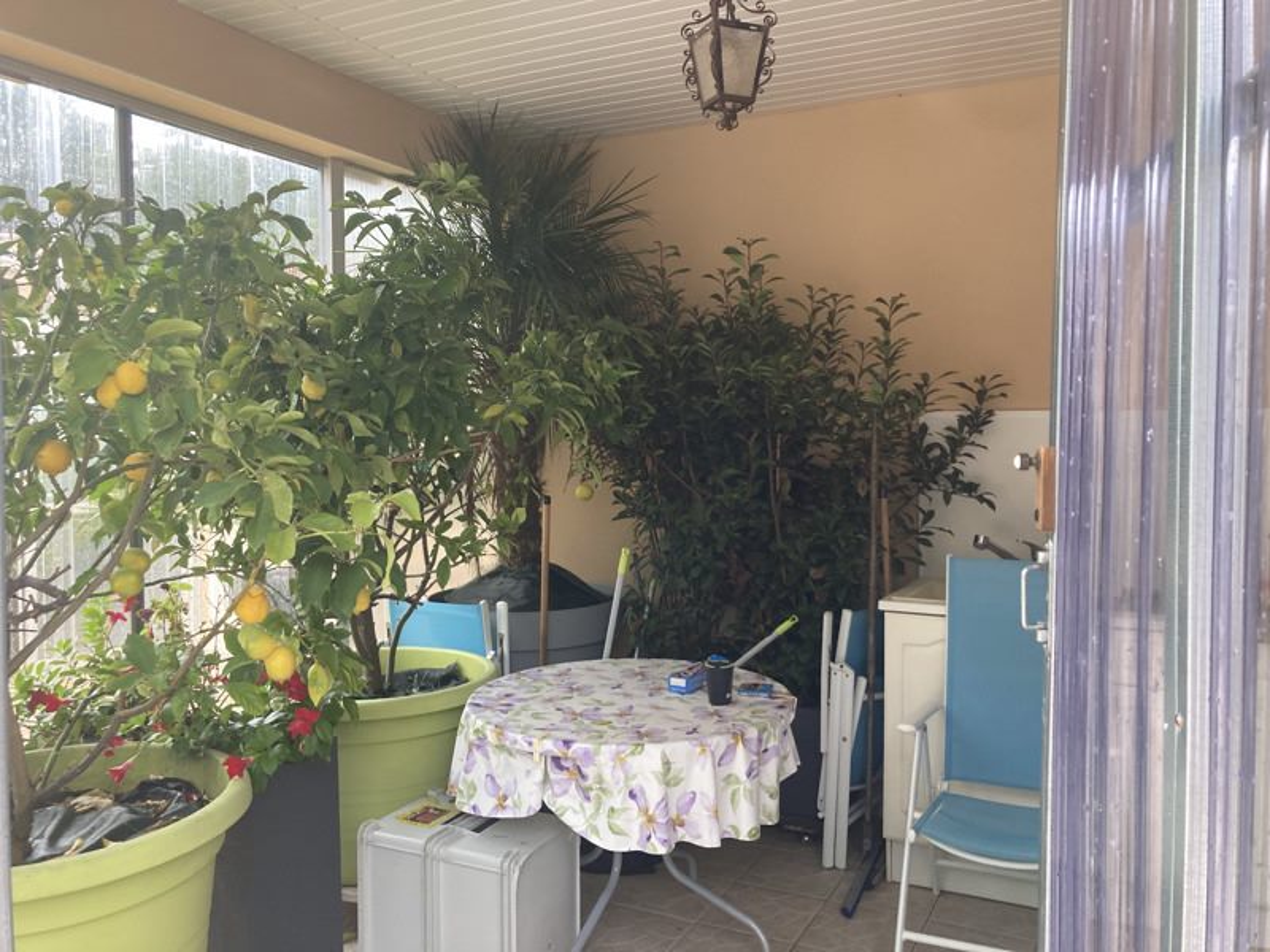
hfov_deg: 63.4
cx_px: 635
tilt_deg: -1.0
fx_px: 1027
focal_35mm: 28
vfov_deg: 49.7
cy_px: 476
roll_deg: -0.8
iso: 80
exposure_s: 1/113
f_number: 1.8
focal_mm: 3.99
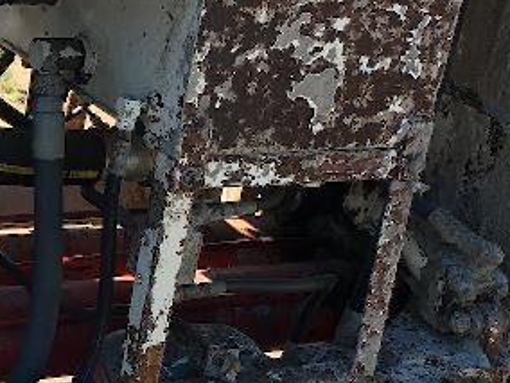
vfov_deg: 14.5
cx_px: 47
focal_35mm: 102
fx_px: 1503
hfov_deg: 18.9
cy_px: 281
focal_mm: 4.15
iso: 25
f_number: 2.2
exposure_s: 1/306
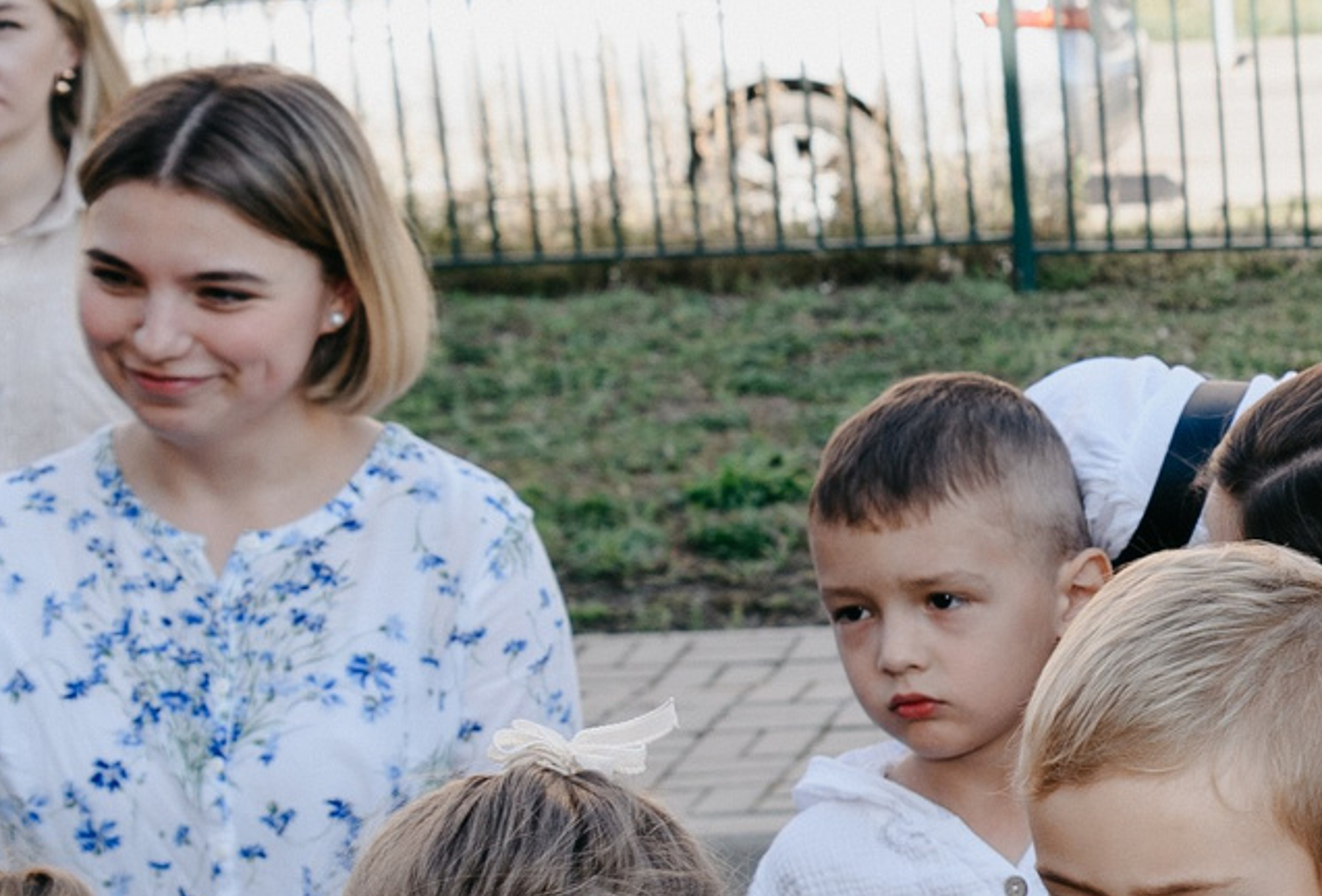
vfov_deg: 13.4
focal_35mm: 103
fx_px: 3802
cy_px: 592
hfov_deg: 16.9
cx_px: 2244
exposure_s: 1/160
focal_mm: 24
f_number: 4.5
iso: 100
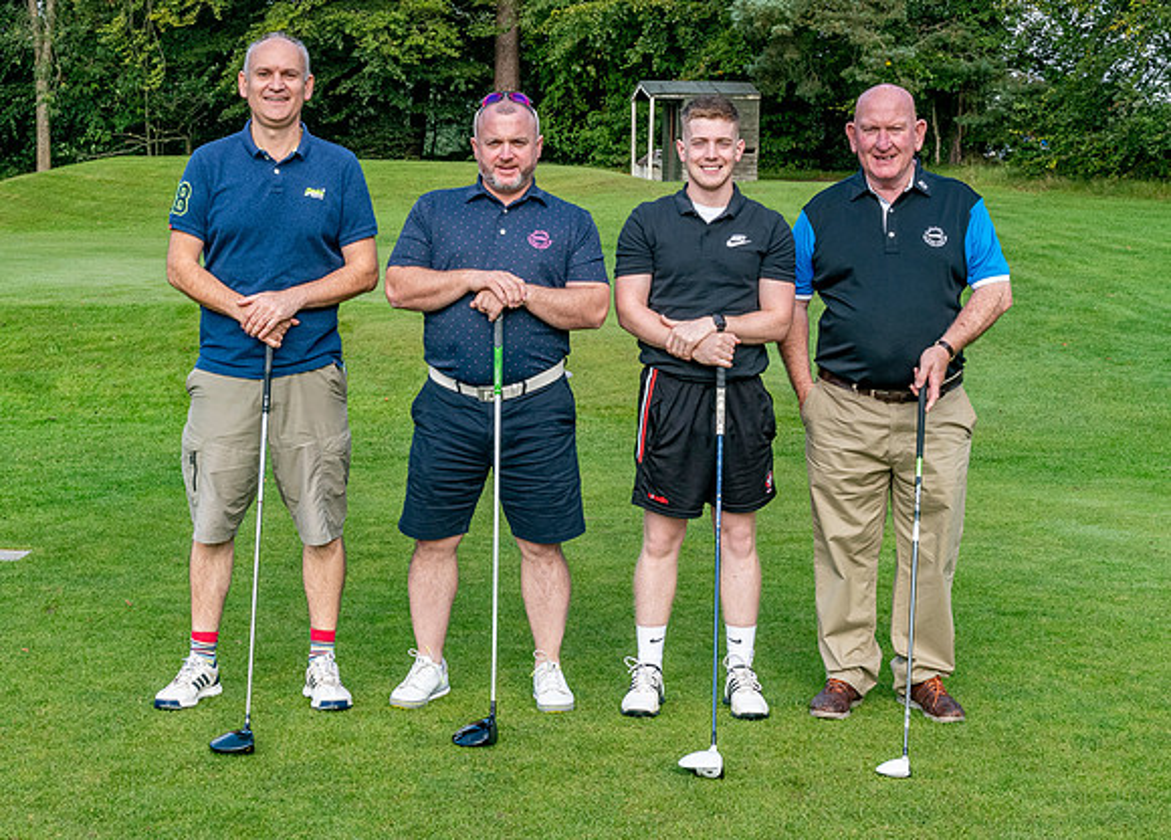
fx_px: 2302
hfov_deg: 28.5
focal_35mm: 69
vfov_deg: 20.7
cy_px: 385
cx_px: 494
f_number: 8
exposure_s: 1/100
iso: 720
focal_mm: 35
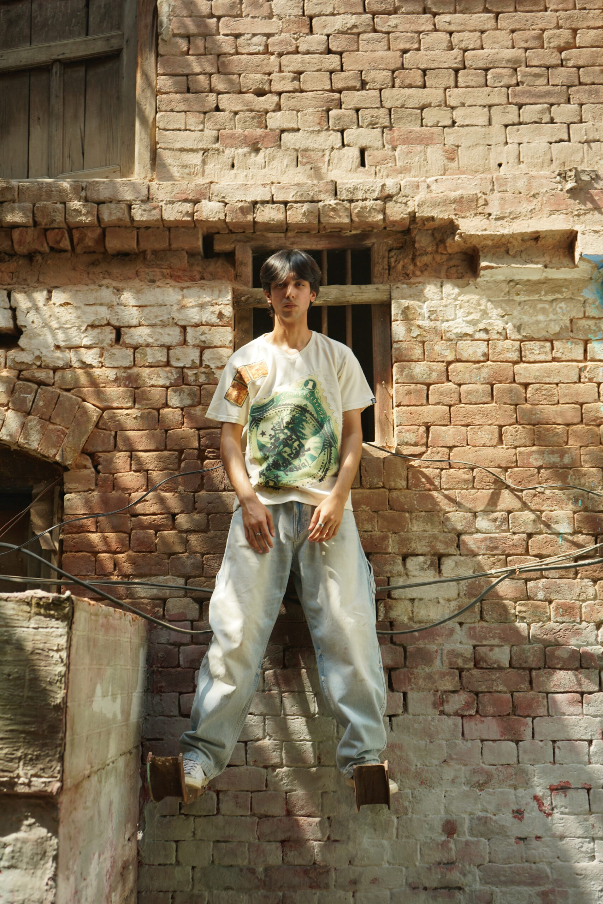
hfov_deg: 31.9
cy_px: 452
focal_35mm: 42
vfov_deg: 46.4
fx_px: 1055
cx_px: 302
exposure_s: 1/200
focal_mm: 42
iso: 125
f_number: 5
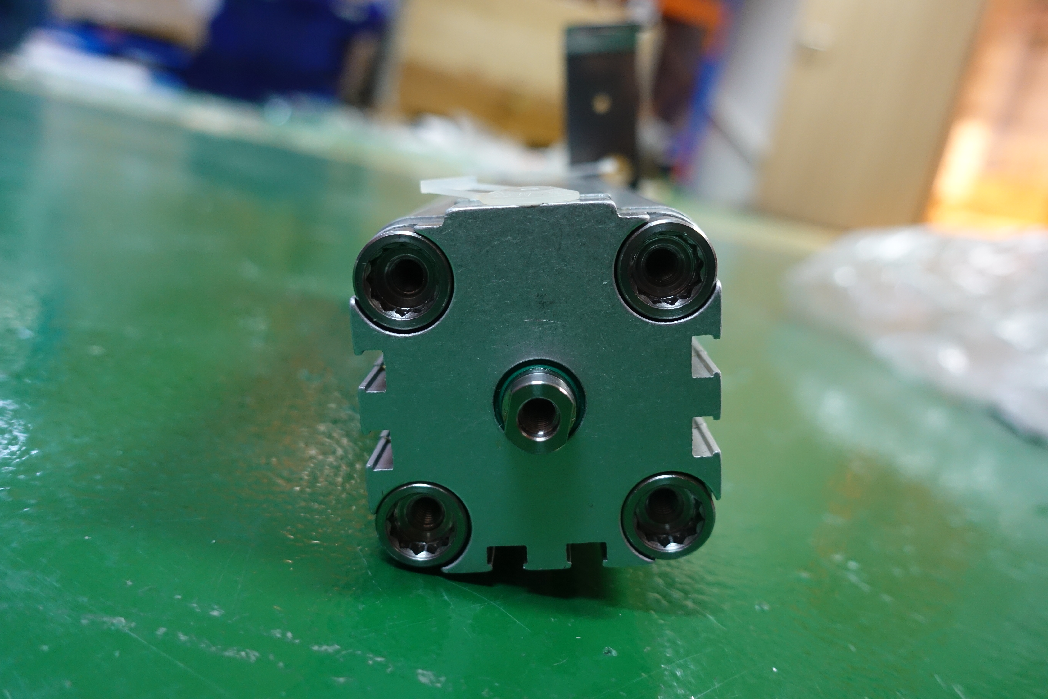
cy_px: 350
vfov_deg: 45.0
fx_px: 844
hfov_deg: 63.7
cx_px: 524
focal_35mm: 29
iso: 800
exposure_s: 1/25
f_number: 2.5
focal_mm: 10.51
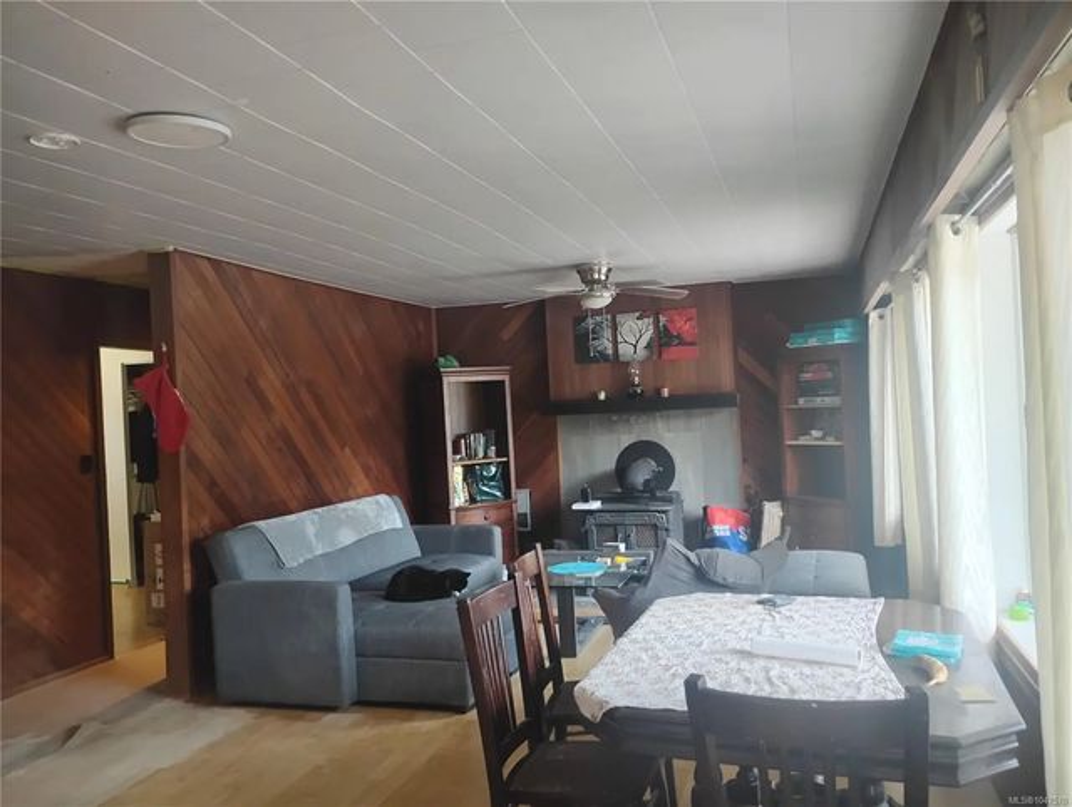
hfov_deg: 63.4
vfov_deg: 49.9
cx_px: 536
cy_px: 404
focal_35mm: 28
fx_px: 868
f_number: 1.8
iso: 922
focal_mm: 4.26
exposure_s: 1/40
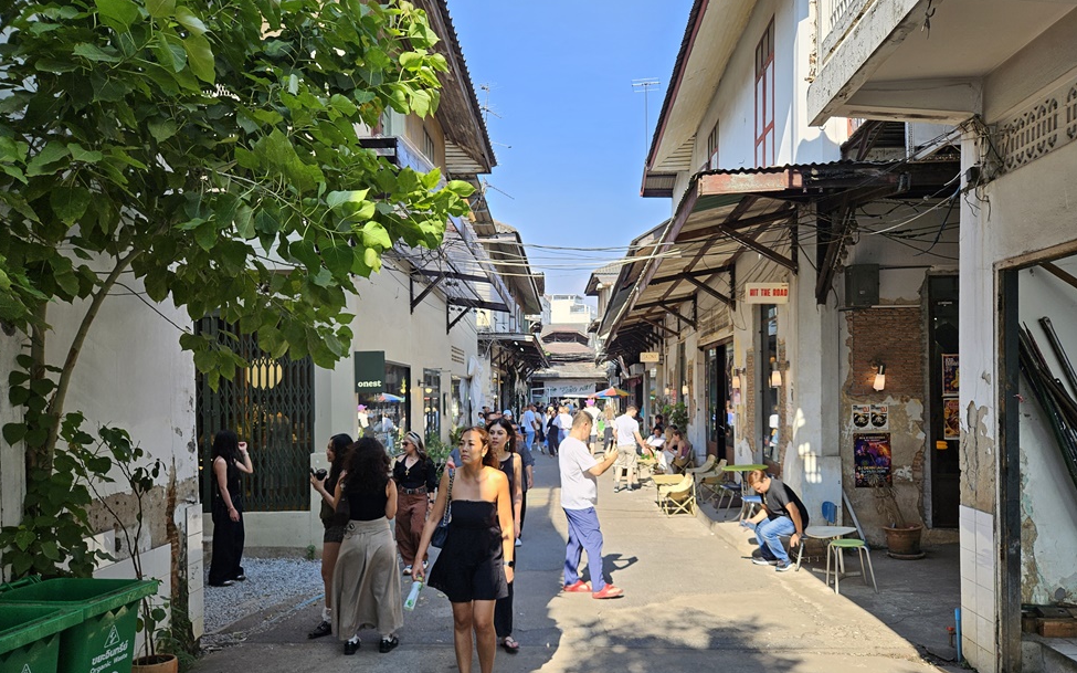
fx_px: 734
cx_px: 547
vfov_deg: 49.1
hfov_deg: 72.6
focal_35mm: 25
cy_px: 383
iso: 25
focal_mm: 5.4
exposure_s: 1/580
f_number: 1.8
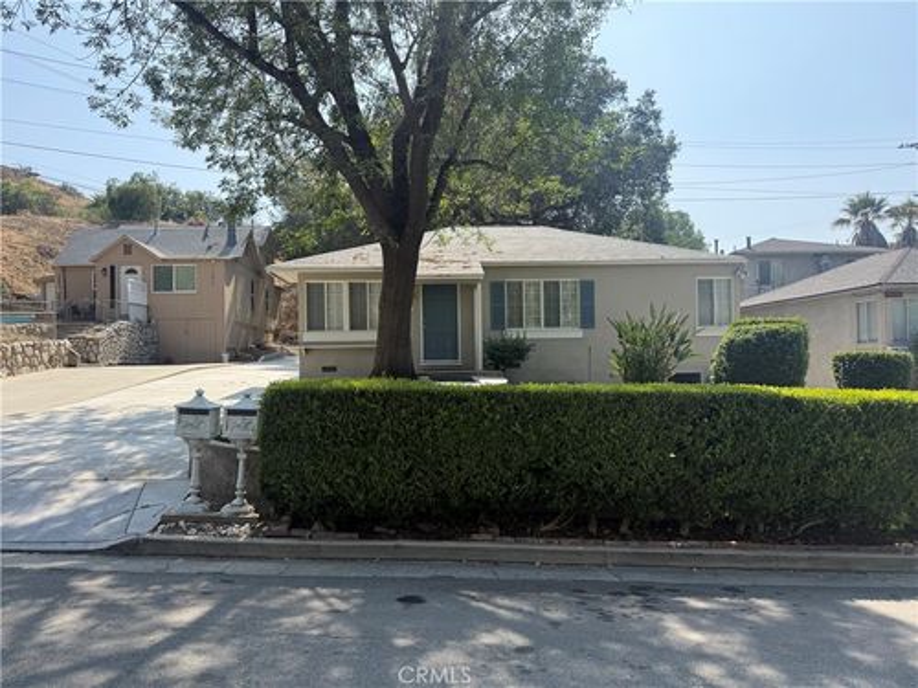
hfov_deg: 71.6
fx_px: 636
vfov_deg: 56.8
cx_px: 459
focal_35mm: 24
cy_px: 344
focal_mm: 6.76
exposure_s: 1/3021
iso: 100
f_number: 1.78
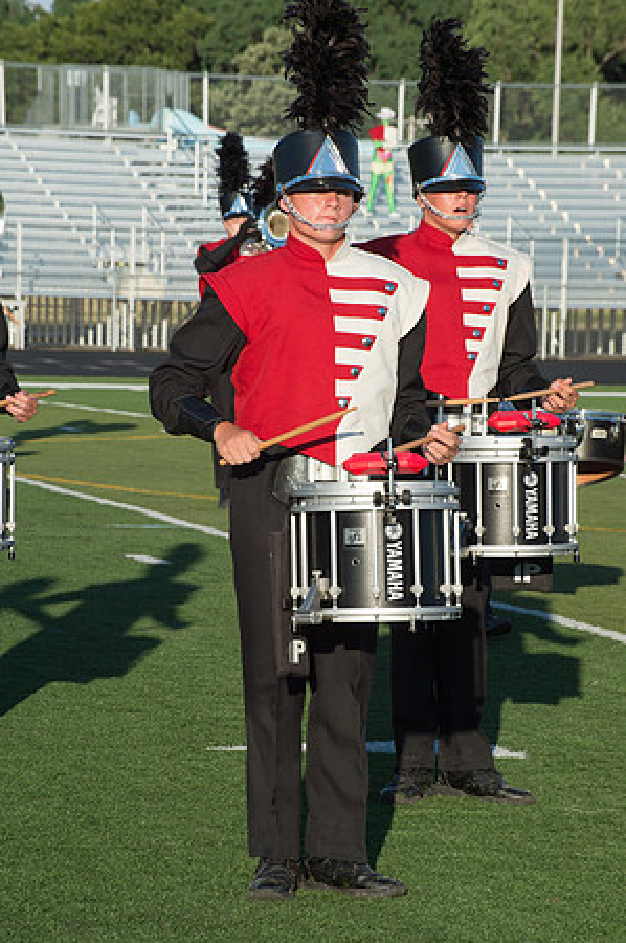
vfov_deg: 11.4
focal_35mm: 180
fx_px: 4706
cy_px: 472
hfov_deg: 7.6
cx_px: 313
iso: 640
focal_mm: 180
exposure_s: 1/1000
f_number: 16
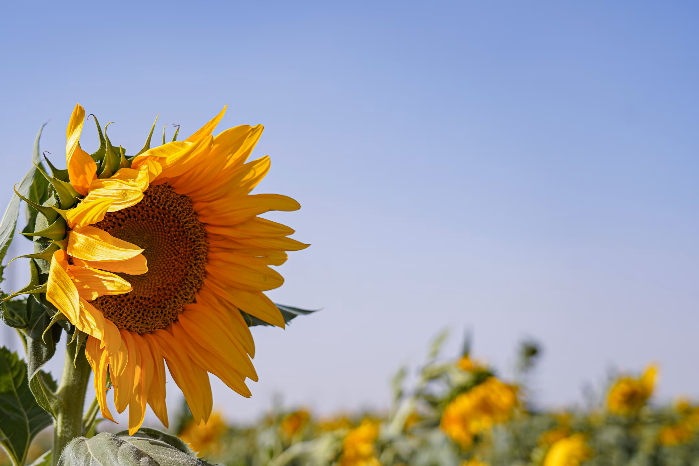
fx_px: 1340
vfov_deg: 19.7
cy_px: 293
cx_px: 257
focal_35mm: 69
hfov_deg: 29.1
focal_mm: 49
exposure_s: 1/1000
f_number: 4
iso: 100
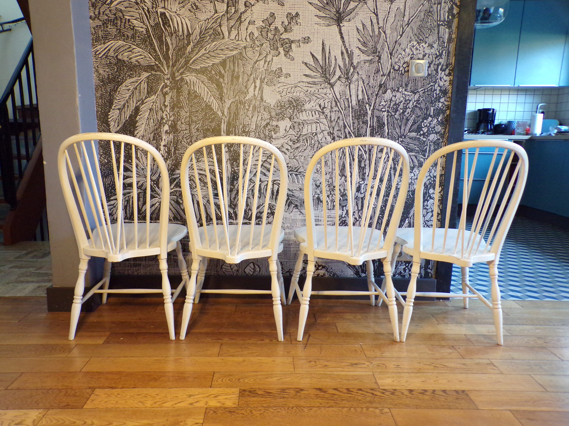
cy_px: 213
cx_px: 284
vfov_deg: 49.7
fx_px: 460
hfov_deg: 63.4
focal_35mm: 28
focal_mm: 5
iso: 400
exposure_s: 1/14
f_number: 3.1
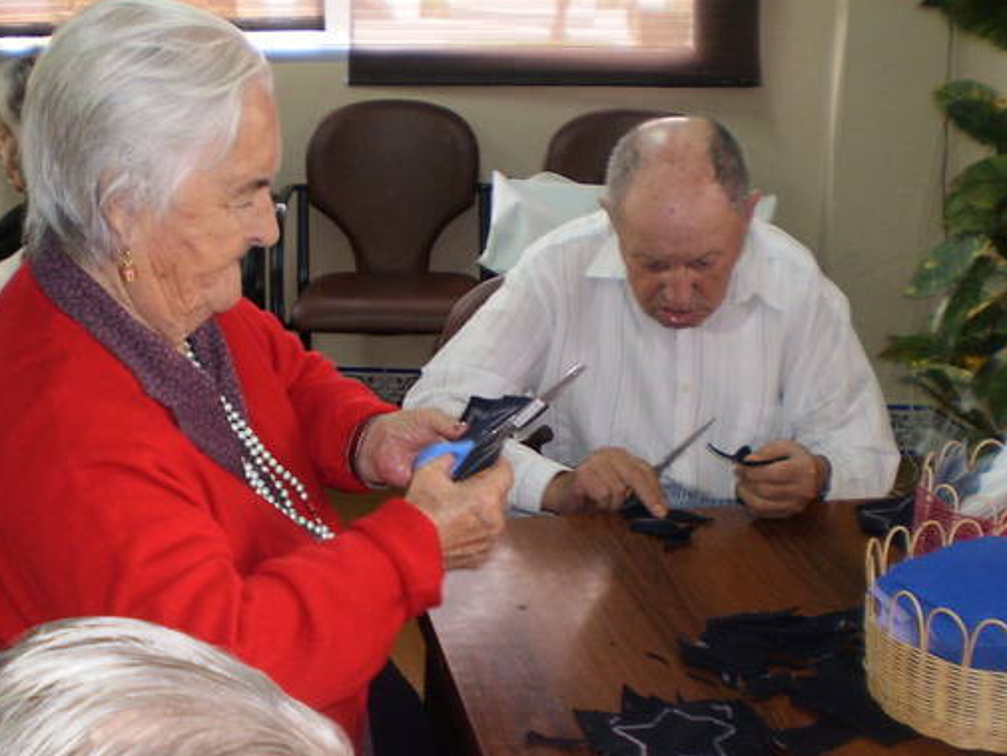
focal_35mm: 57
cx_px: 451
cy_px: 576
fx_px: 1659
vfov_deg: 25.3
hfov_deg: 33.7
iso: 125
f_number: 3.1
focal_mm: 6.3
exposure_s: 1/30
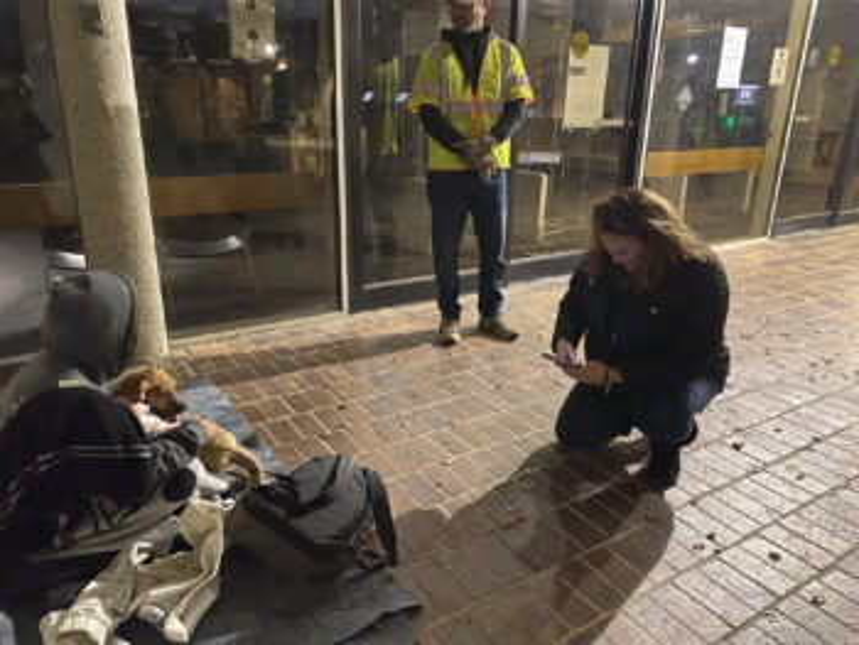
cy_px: 322
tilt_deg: -19.2
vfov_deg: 53.1
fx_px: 646
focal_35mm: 26
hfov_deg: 67.3
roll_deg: -1.6
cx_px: 430
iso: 1000
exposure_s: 1/24
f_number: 1.8
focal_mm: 4.25
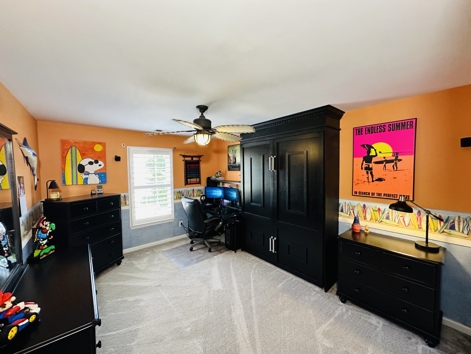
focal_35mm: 14
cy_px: 177
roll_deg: +0.8
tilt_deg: -3.0
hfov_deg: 102.1
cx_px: 236
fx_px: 190
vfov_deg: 85.7
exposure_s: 1/92
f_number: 2.2
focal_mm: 2.22
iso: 320
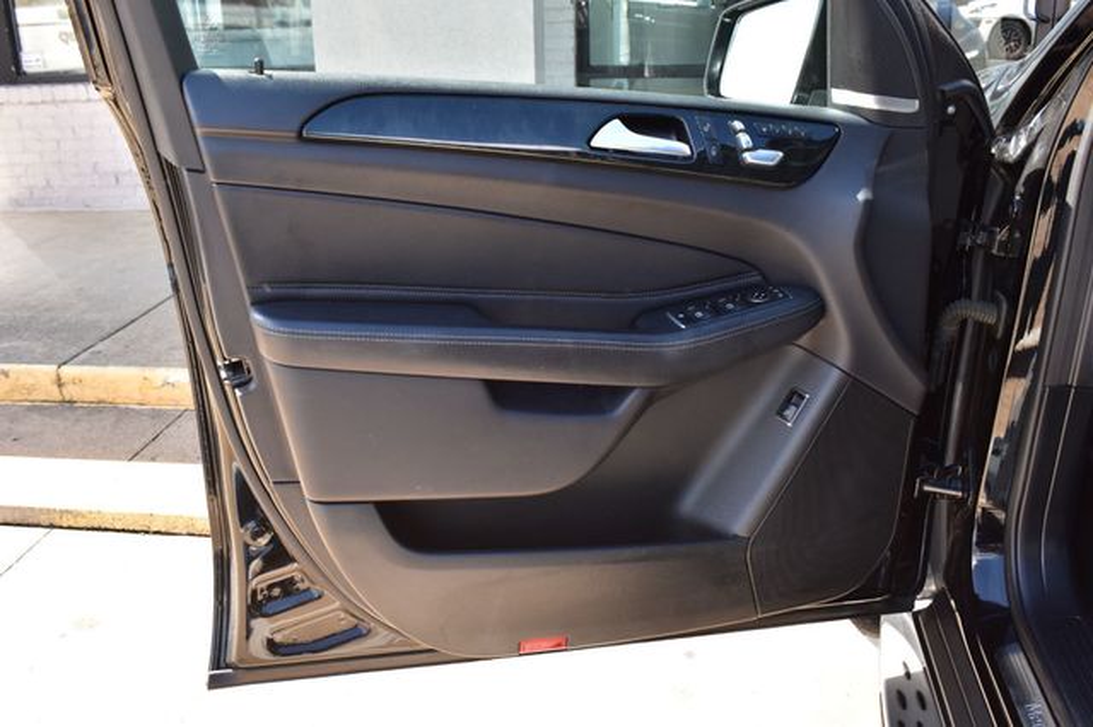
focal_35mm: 34
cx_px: 546
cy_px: 364
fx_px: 1047
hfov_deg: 55.1
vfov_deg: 38.3
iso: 400
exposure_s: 1/125
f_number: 9
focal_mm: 23
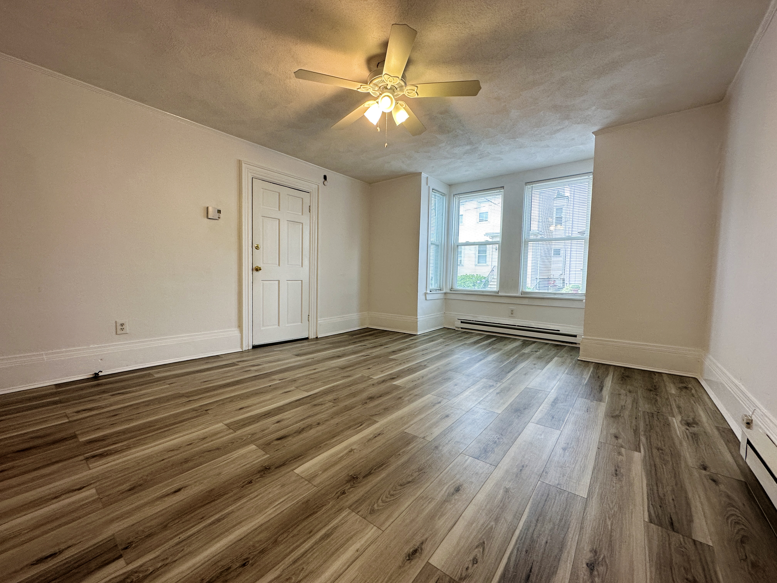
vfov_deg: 85.7
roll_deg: -1.4
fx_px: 314
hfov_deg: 102.1
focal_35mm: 14
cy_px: 292
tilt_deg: -2.5
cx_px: 388
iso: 100
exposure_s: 1/120
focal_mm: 2.22
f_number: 2.2
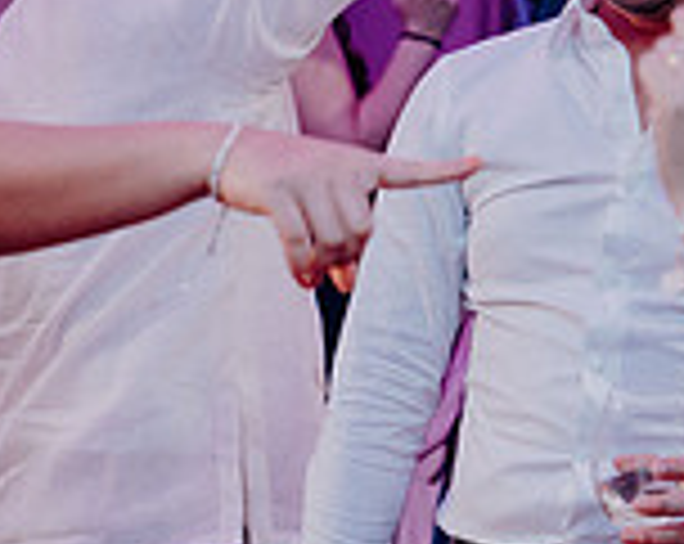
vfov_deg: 6.1
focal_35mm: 251
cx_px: 72
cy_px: 281
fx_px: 5071
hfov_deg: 7.7
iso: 3200
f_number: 3.5
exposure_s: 1/160
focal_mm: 70
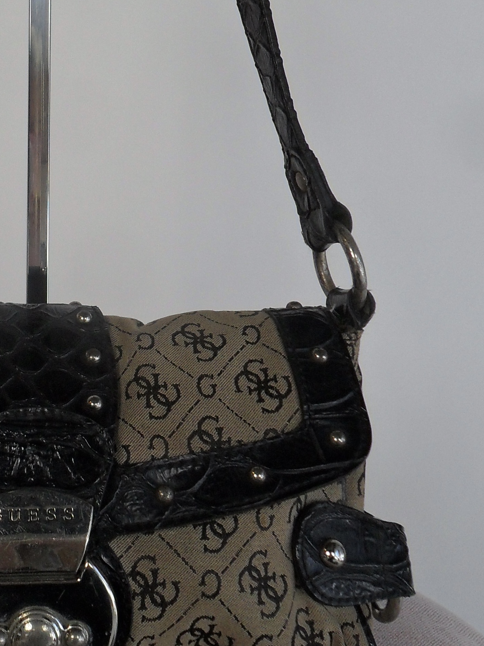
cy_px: 168
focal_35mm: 62
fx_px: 1156
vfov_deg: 30.7
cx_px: 38
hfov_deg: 23.0
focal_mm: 5.7
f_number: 3.7
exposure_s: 1/90
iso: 100
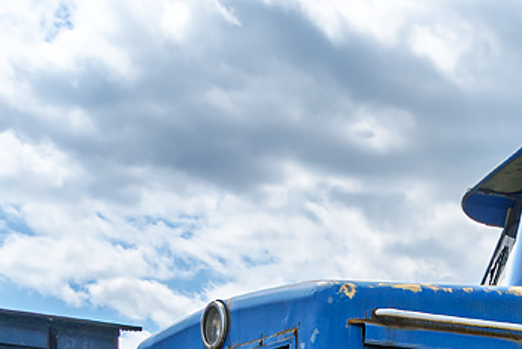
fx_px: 1640
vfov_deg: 11.4
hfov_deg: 17.5
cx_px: 561
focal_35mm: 113
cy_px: 592
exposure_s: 1/1000
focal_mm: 22
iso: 200
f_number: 8
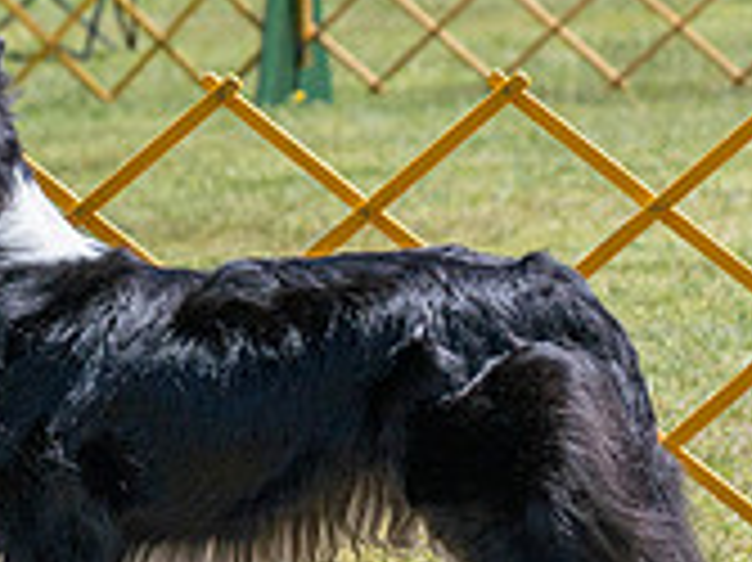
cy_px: -36
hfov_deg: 3.8
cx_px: -148
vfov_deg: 2.9
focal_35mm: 519
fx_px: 11267
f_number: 7.1
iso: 400
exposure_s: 1/1600
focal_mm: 128
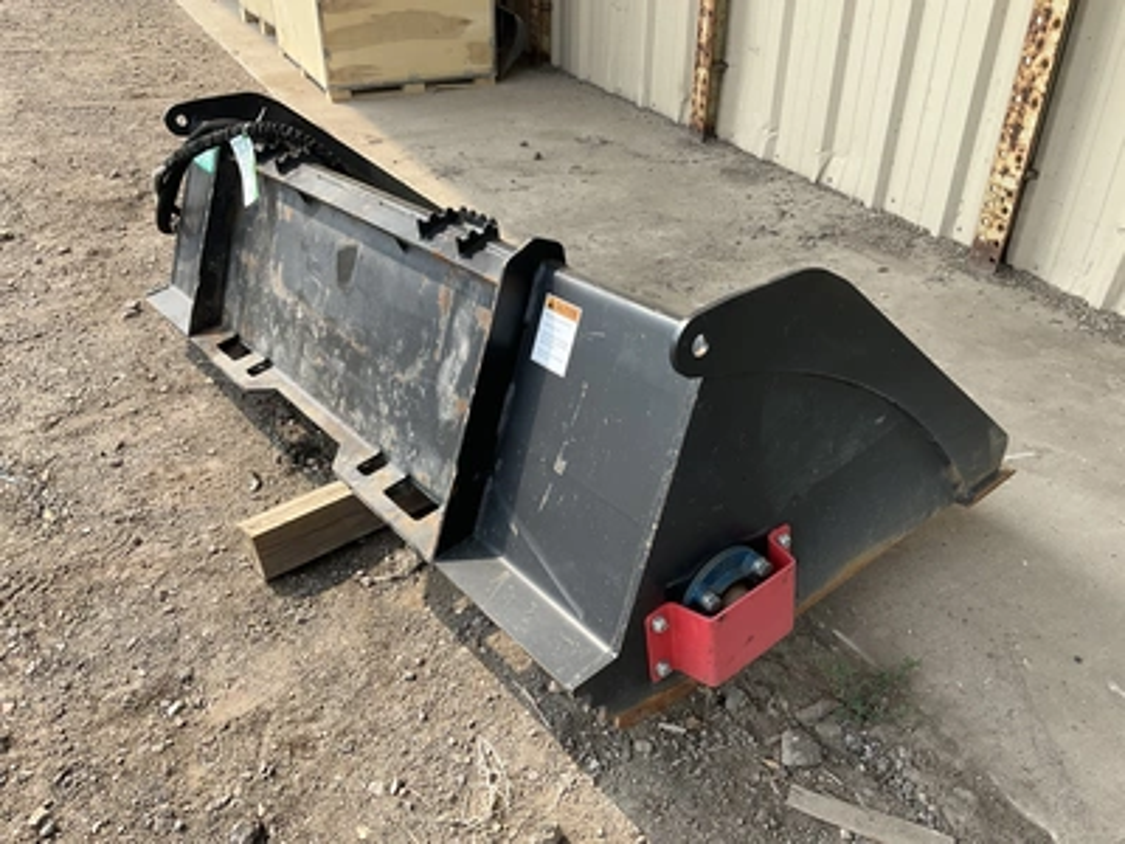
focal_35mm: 29
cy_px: 422
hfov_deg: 61.7
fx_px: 942
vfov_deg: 48.2
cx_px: 562
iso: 25
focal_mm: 3
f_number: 1.8
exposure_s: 1/666
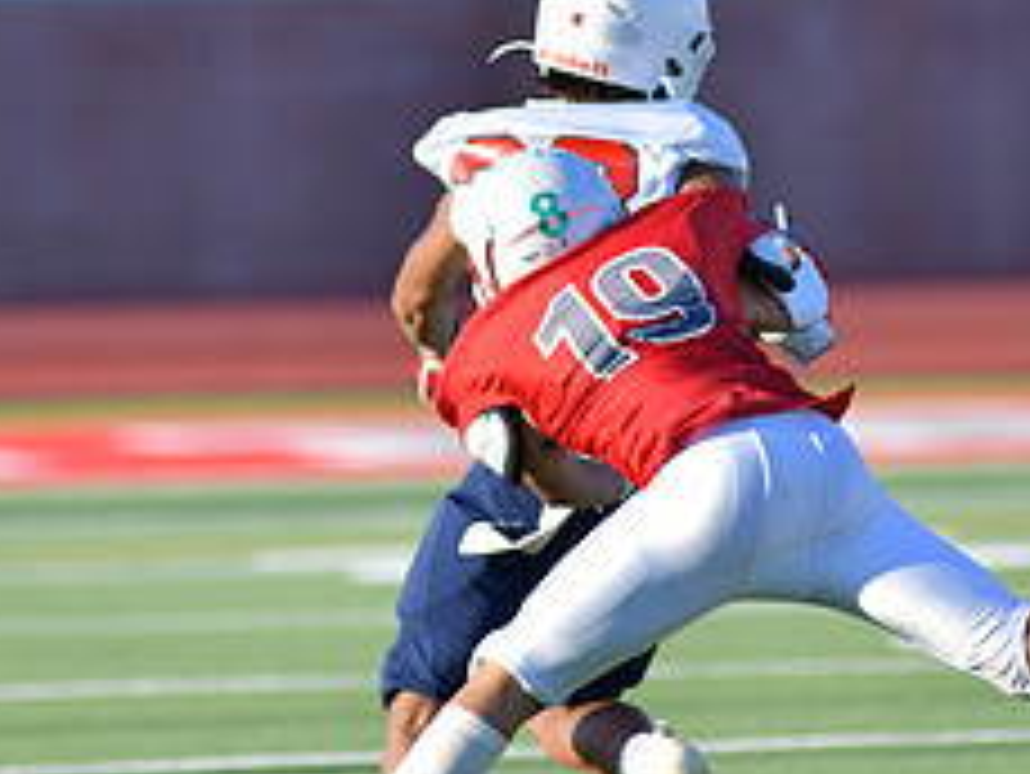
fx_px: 21762
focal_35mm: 731
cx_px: 477
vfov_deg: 2.0
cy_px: 290
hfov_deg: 2.7
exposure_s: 1/2000
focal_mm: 300
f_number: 3.5
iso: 250
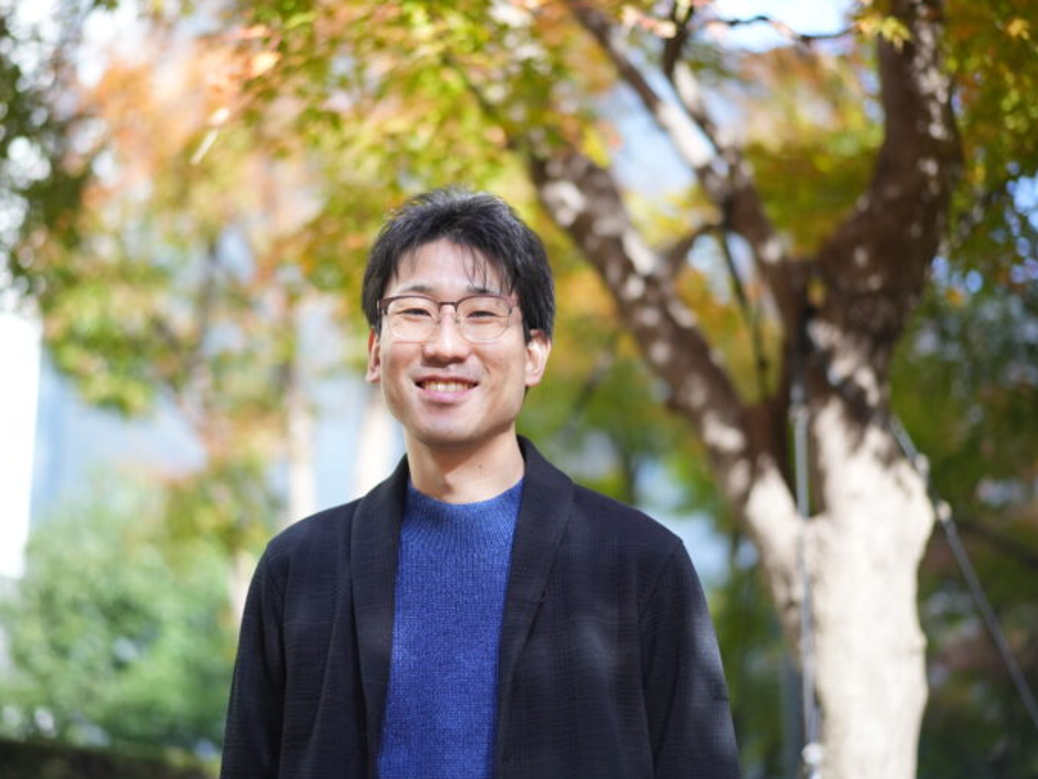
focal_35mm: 60
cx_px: 454
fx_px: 1799
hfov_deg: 32.1
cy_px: 390
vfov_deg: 24.4
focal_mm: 55
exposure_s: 1/125
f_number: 1.8
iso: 800
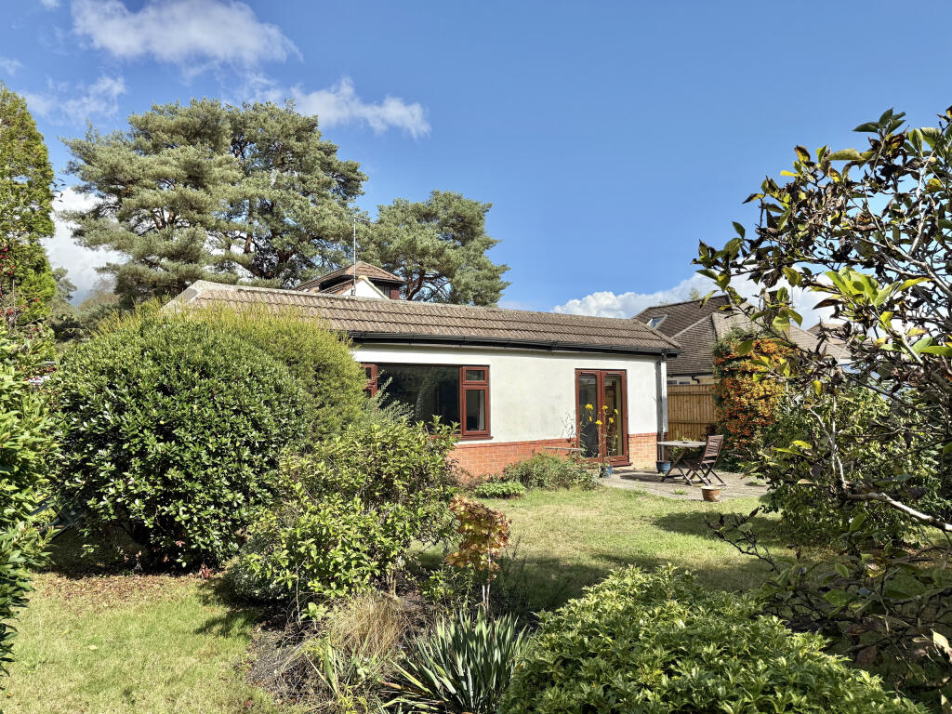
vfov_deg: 56.8
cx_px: 476
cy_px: 357
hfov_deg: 71.6
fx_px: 660
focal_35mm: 24
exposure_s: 1/5319
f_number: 1.78
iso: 100
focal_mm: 6.76
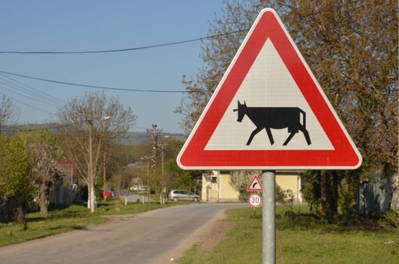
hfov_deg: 26.0
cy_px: 132
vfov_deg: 17.4
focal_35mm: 78
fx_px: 863
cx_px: 200
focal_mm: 52
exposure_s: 1/320
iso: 100
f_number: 10
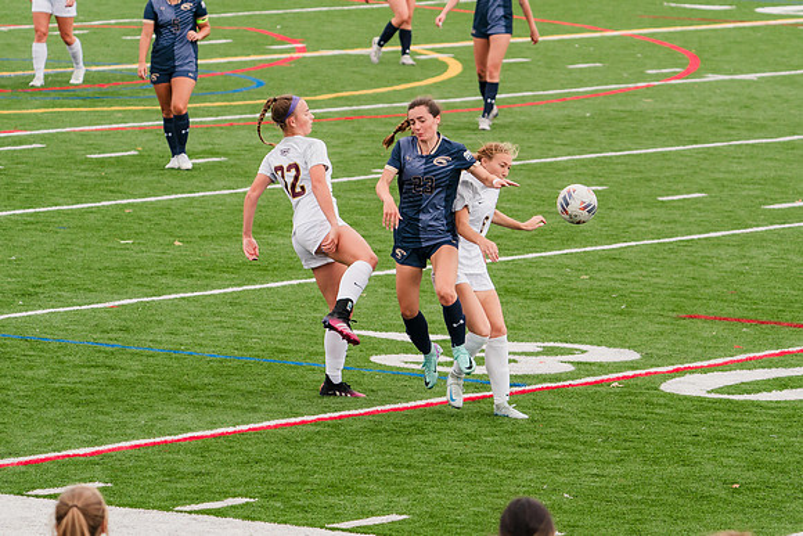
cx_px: 495
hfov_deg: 6.9
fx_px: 6645
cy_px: 256
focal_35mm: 298
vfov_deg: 4.6
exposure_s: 1/1600
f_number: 5.6
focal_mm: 200
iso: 640
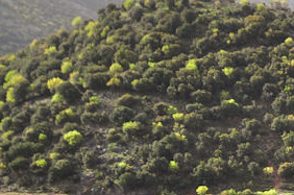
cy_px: 216
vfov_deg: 11.7
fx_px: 938
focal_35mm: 115
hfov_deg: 14.6
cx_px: 596
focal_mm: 18
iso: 200
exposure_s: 1/1000
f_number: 5
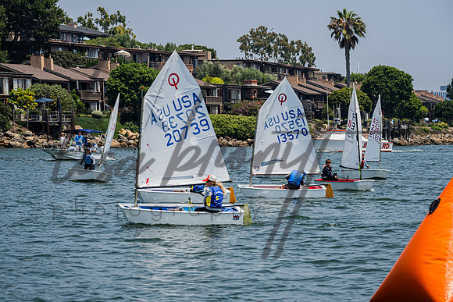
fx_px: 1663
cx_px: 201
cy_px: 164
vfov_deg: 10.4
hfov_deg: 15.5
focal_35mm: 132
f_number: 6.7
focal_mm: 105
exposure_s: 1/1600
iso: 320
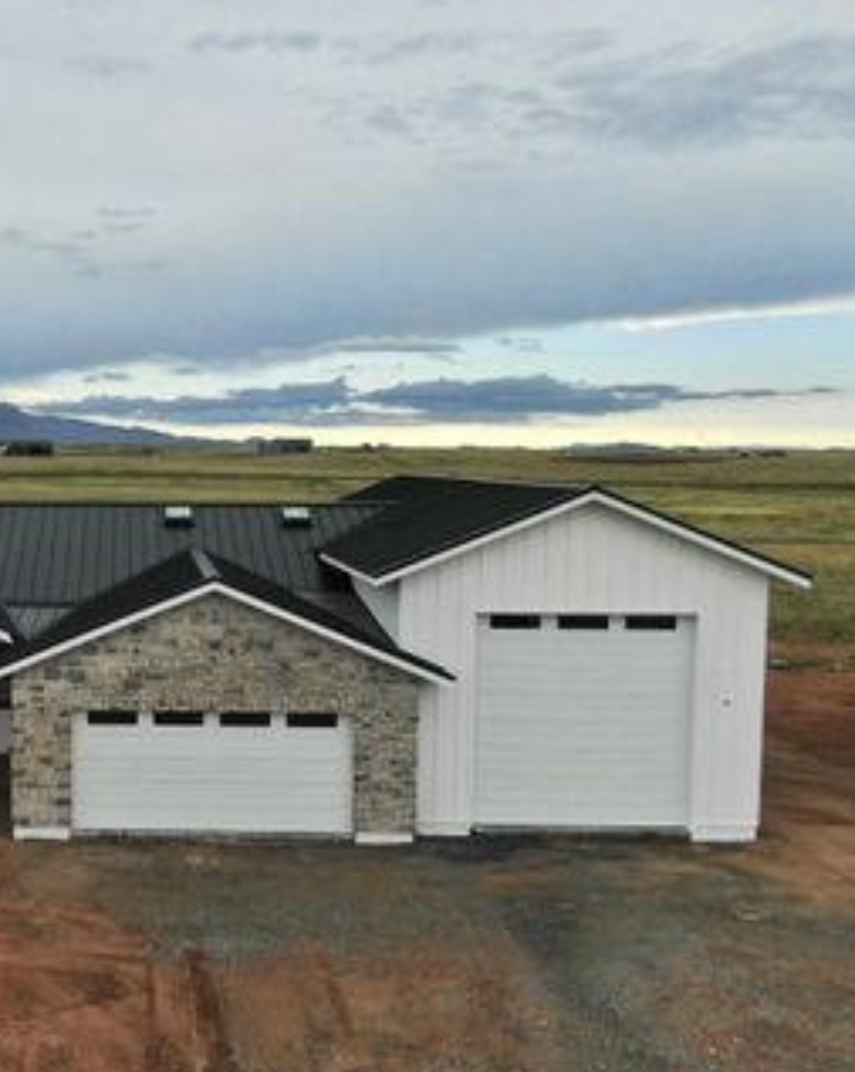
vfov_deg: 49.1
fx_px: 1172
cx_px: 95
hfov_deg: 37.6
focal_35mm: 37
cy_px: 536
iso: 100
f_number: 2.8
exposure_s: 1/1600
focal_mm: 4.39
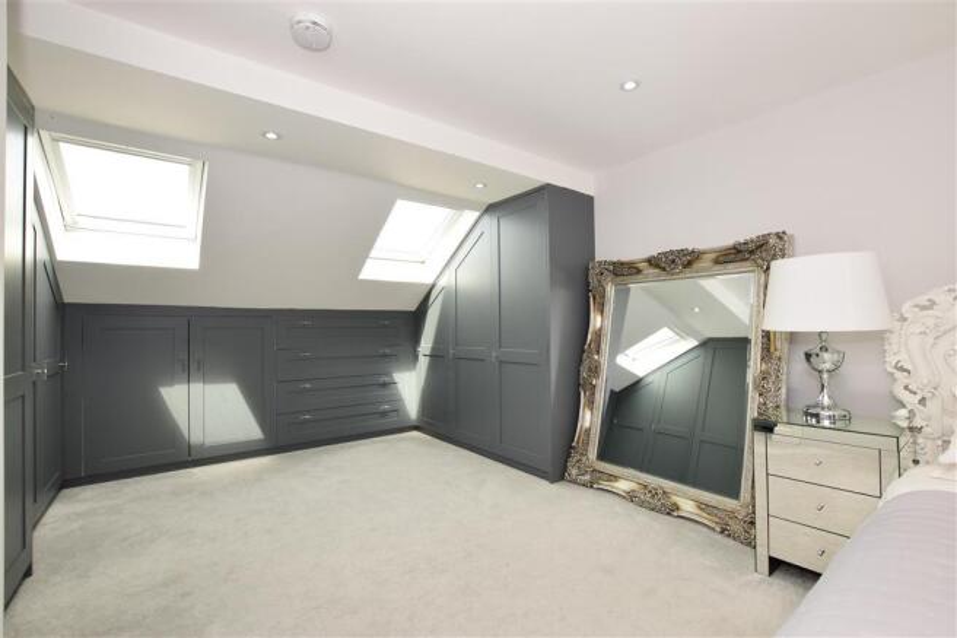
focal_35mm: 15
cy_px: 319
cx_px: 478
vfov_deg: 77.3
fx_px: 399
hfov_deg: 100.4
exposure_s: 1/80
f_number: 10
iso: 500
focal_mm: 10
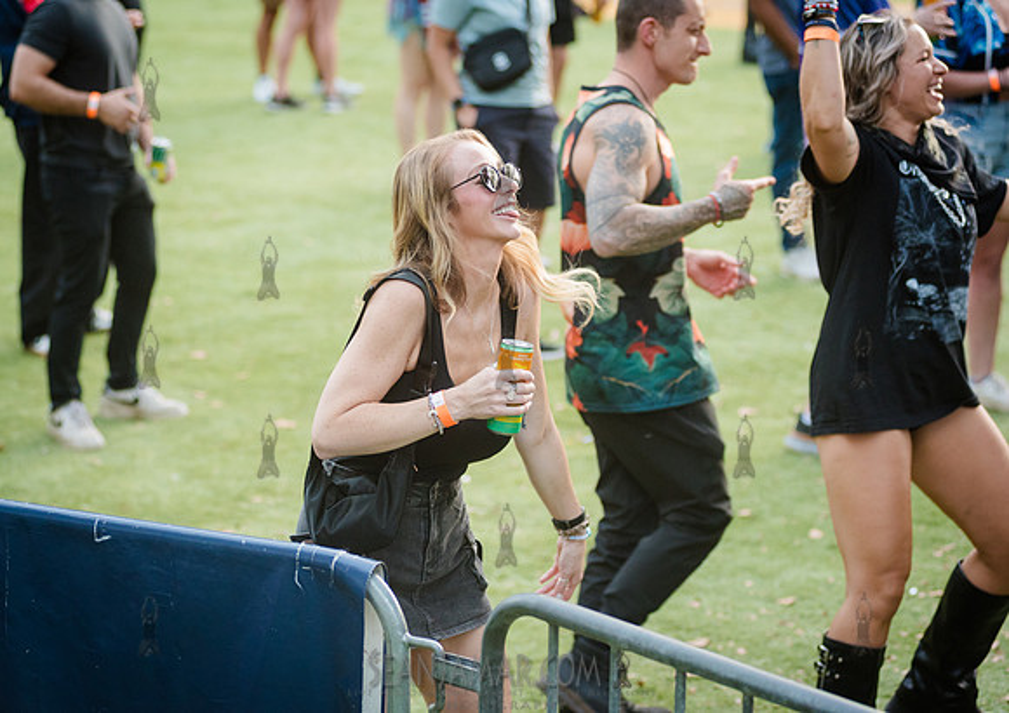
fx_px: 3102
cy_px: 342
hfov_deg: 18.5
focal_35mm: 109
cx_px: 453
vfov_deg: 13.1
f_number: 3.5
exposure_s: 1/200
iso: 2000
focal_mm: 100
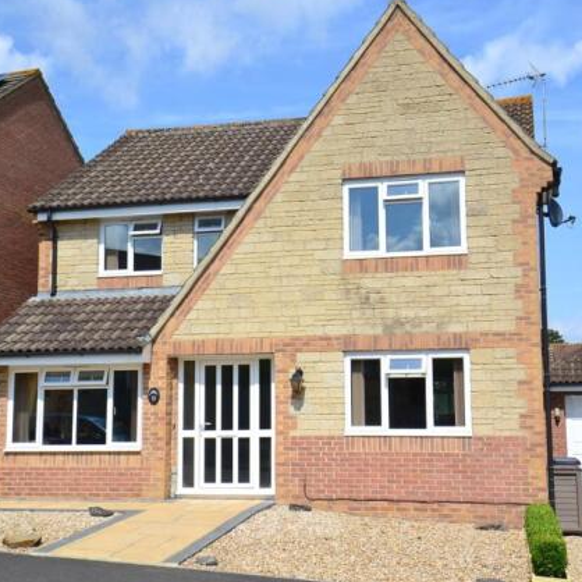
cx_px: 315
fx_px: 913
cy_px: 286
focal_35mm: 48
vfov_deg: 35.4
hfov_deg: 35.3
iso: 400
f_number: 11
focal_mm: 24
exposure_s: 1/400
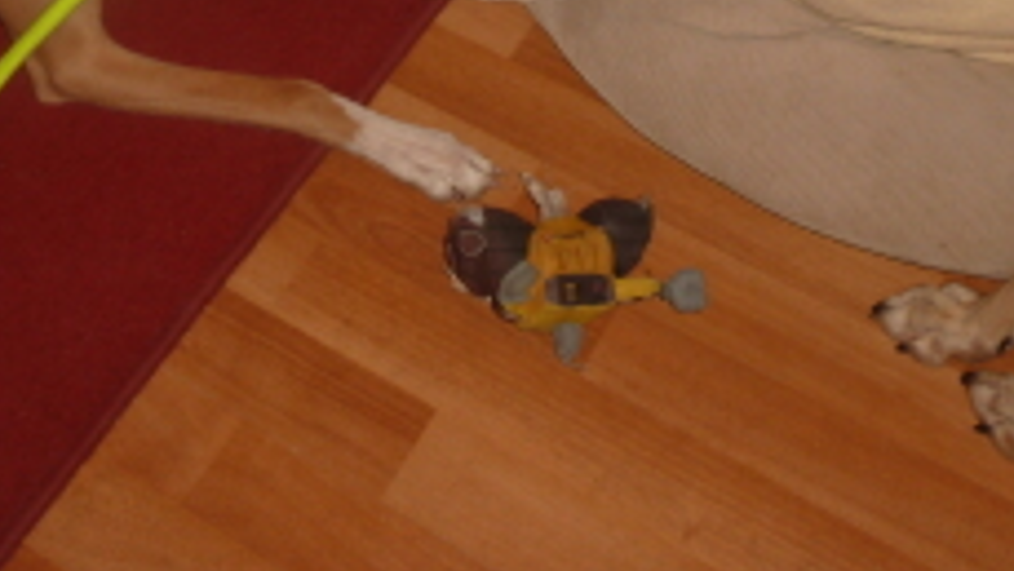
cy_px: -274
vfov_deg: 17.8
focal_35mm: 61
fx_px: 1641
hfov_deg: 34.3
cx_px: 465
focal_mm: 4.5
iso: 80
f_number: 3.3
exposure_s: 1/30
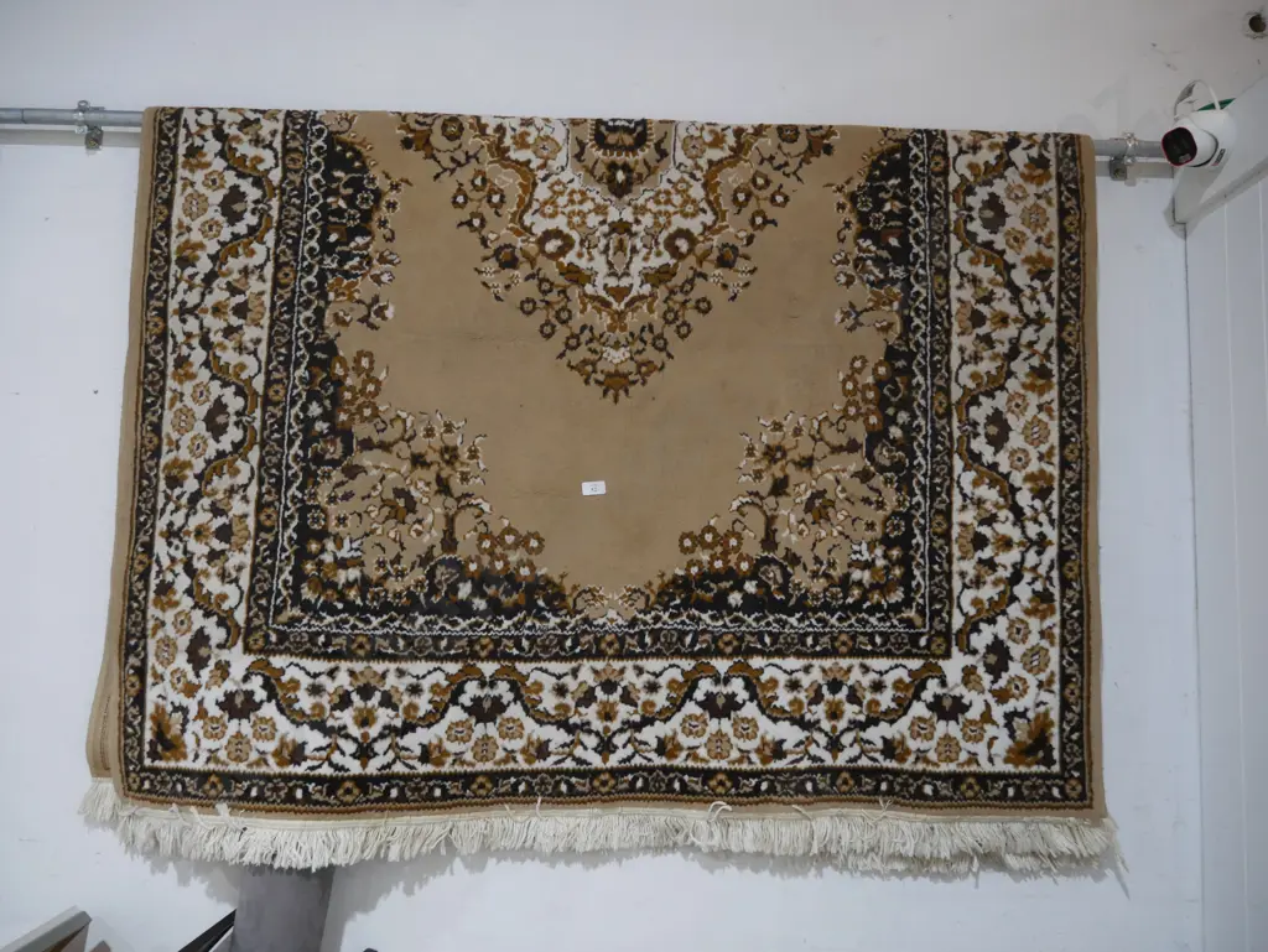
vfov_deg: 46.8
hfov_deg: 59.9
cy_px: 476
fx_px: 1099
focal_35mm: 30
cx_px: 634
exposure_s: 1/60
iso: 1000
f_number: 3.6
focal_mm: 15
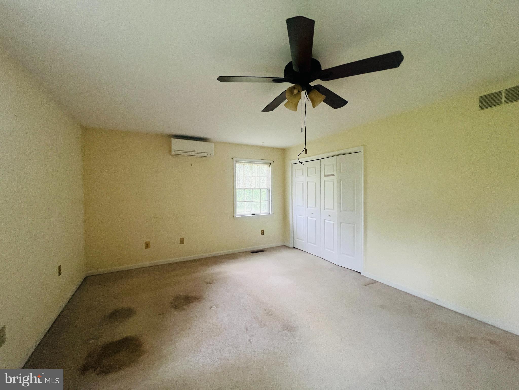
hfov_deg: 106.2
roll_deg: +0.9
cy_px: 195
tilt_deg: -1.1
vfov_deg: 89.9
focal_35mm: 13
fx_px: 195
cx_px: 260
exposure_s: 1/60
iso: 400
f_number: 1.8
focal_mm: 1.57
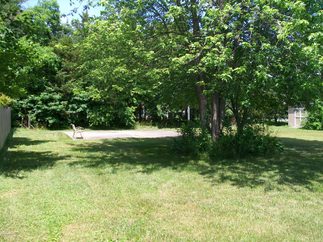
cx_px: 162
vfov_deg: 39.7
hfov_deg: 51.4
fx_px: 336
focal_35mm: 36
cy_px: 121
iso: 64
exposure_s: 1/400
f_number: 2.7
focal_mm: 6
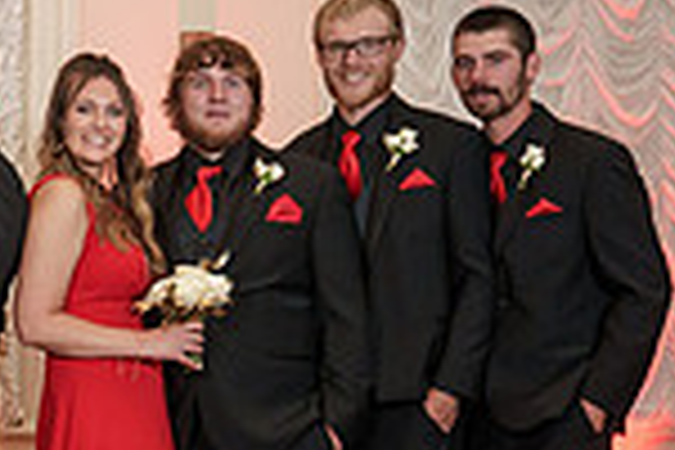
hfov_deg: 15.6
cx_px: -410
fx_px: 2212
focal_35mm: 118
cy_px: 354
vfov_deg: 11.6
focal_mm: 28
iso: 2000
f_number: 4
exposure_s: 1/160
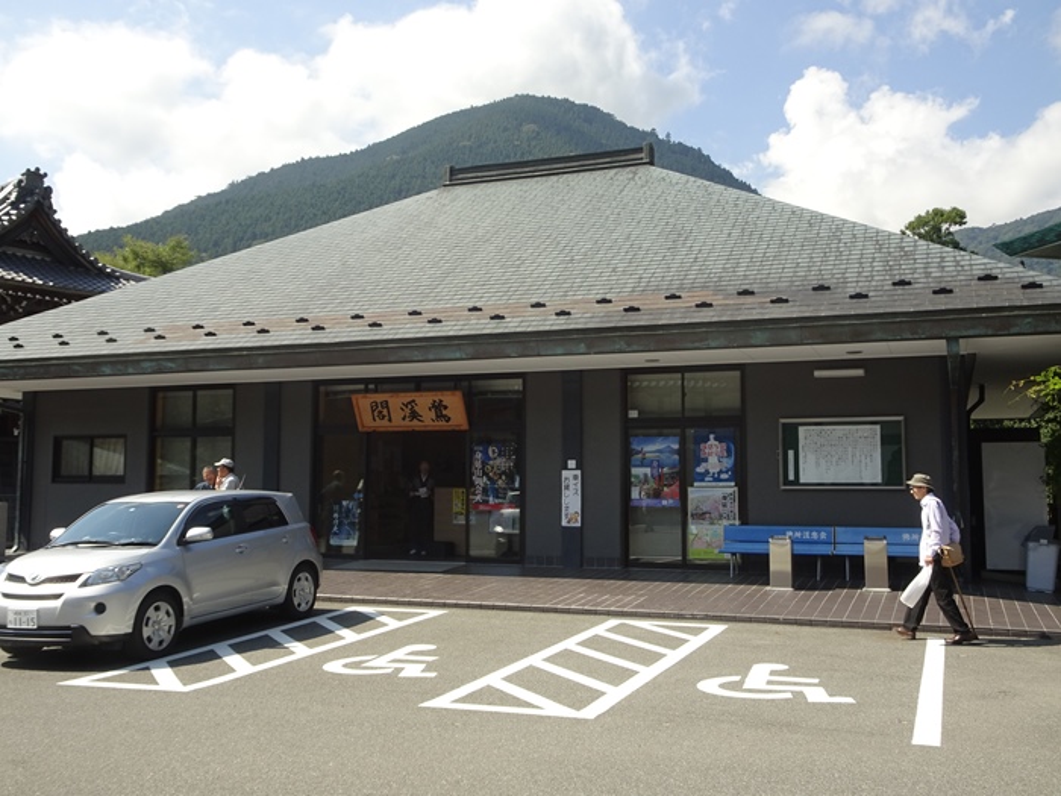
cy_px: 398
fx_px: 1042
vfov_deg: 41.8
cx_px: 530
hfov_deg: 54.0
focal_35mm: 34
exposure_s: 1/500
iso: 80
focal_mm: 5.79
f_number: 4
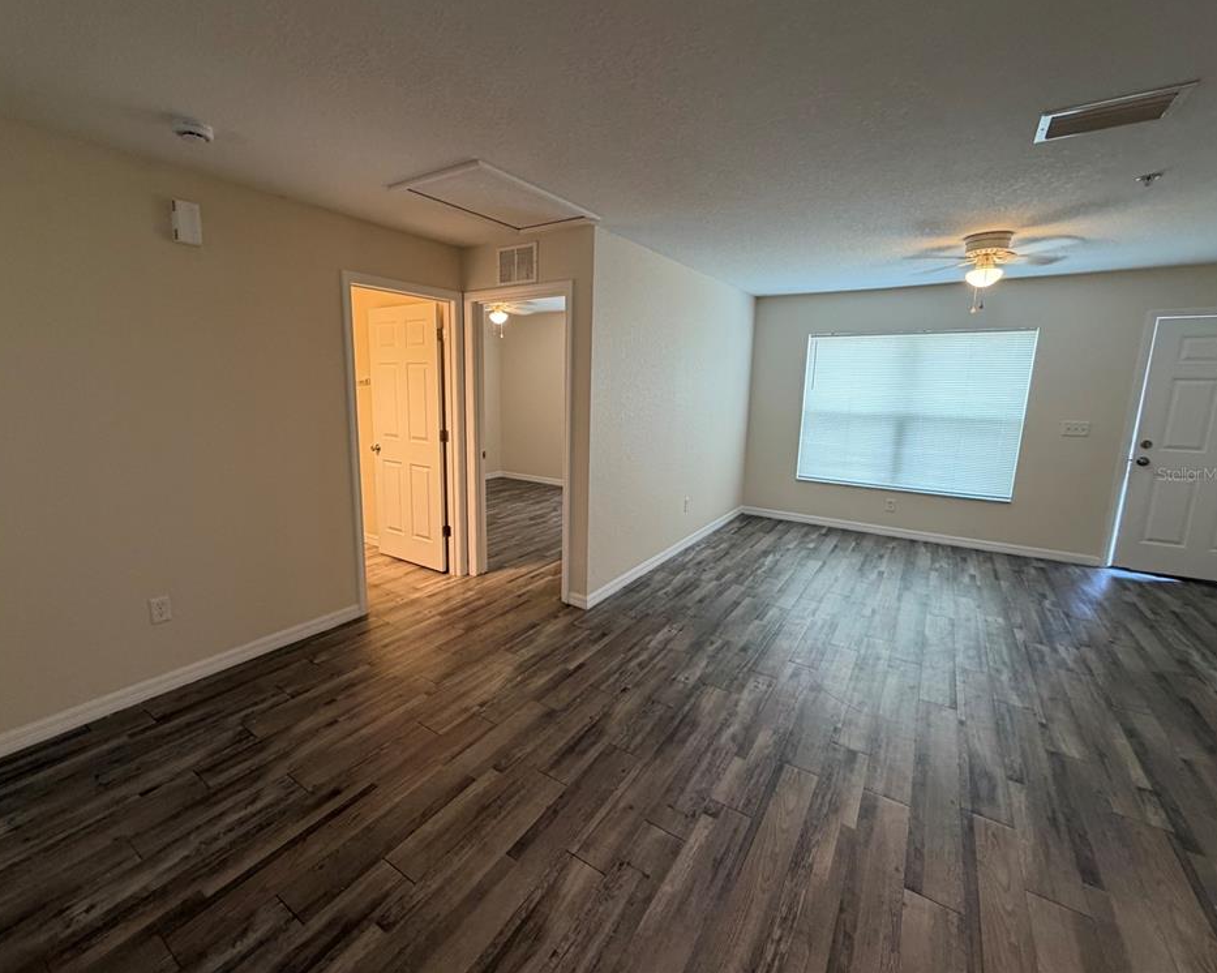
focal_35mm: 15
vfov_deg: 84.0
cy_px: 473
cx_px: 569
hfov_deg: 96.7
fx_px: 540
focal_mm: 2.22
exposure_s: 1/60
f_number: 2.2
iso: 250
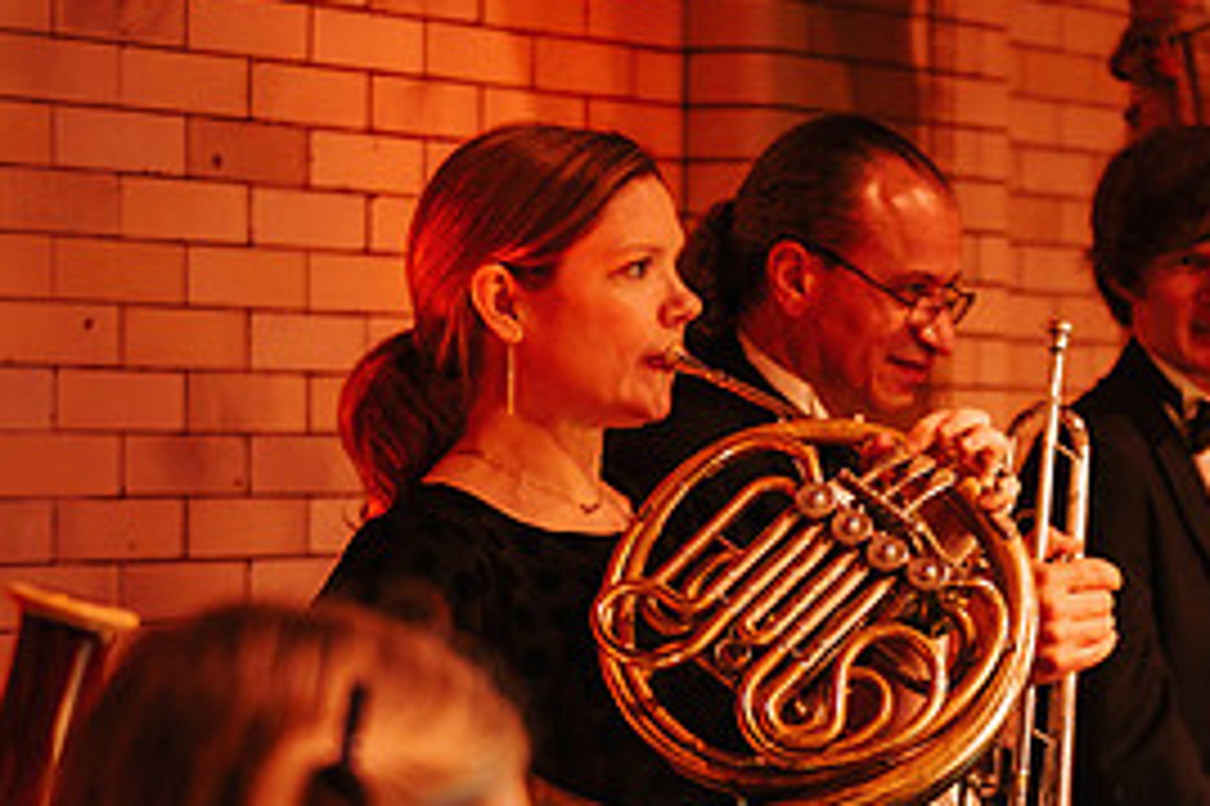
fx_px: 5072
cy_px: 817
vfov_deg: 9.0
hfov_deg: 13.4
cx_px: 1156
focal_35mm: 151
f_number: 2.8
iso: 1600
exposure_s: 1/80
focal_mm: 70
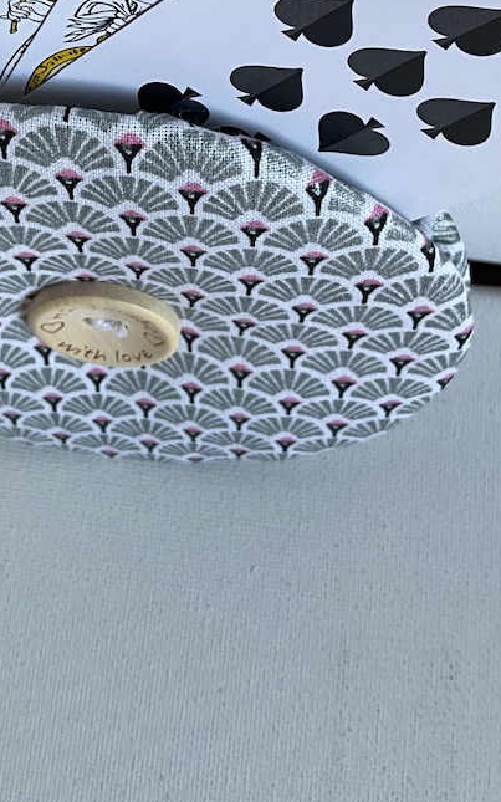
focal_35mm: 61
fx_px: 1333
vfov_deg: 31.2
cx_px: 170
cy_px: 14
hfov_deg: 21.2
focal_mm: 3
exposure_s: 1/100
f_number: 1.8
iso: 25
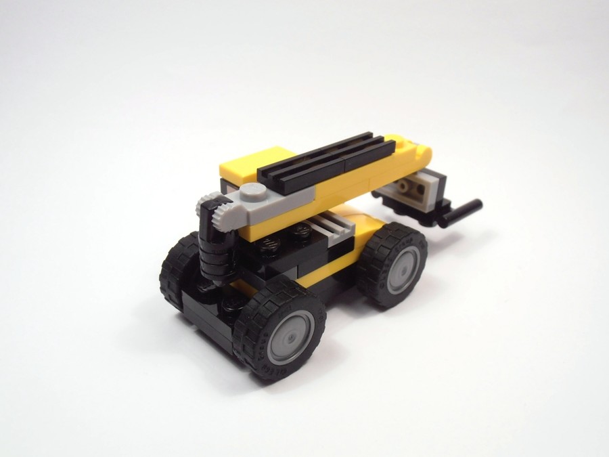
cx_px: 304
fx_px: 651
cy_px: 228
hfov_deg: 50.1
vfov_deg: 38.7
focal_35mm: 37
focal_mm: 6.61
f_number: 3.9
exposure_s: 1/80
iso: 80
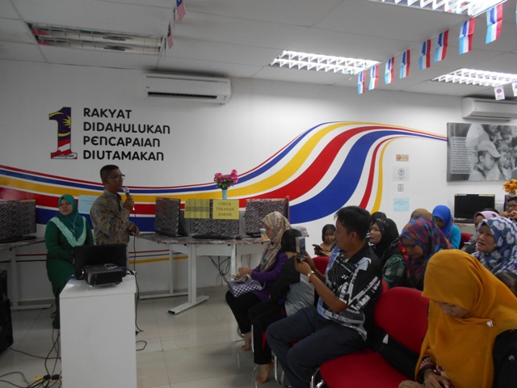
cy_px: 194
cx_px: 258
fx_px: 388
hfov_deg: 67.3
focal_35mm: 26
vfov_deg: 53.1
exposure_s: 1/30
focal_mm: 4.6
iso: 220
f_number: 3.2
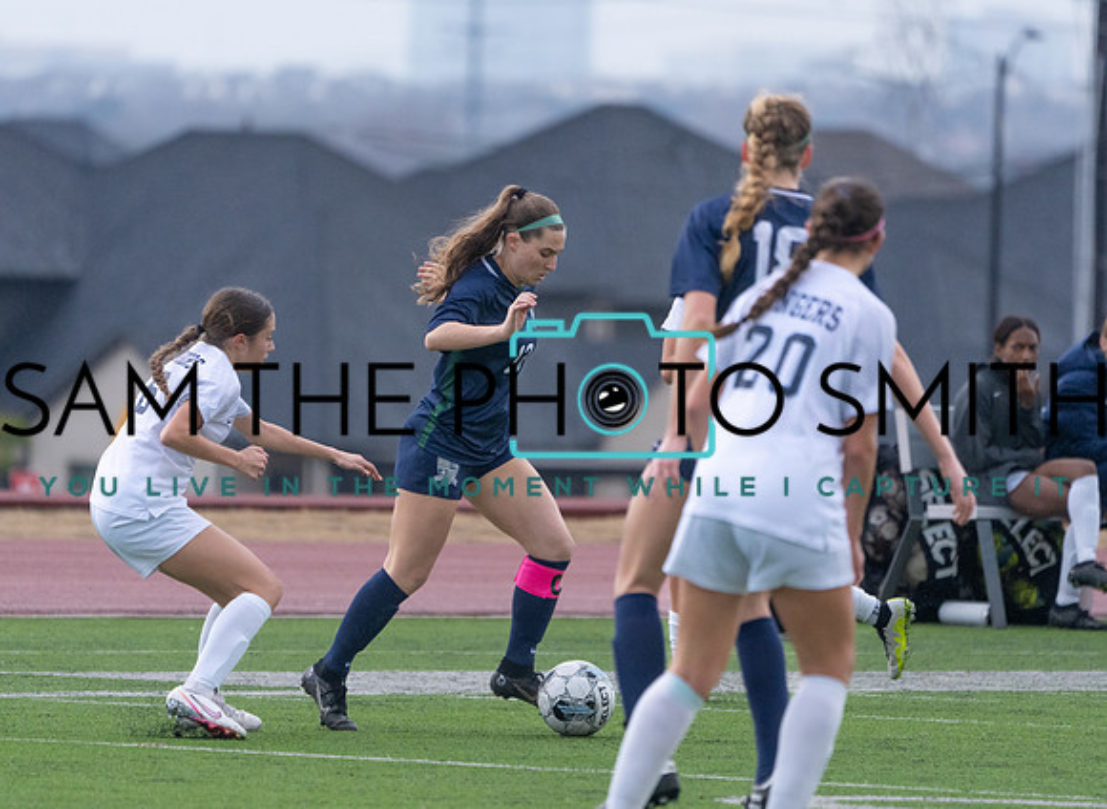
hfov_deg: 4.1
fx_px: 15410
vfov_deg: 3.0
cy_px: 462
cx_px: 552
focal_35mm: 486
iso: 2000
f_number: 5.6
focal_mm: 400
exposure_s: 1/1250
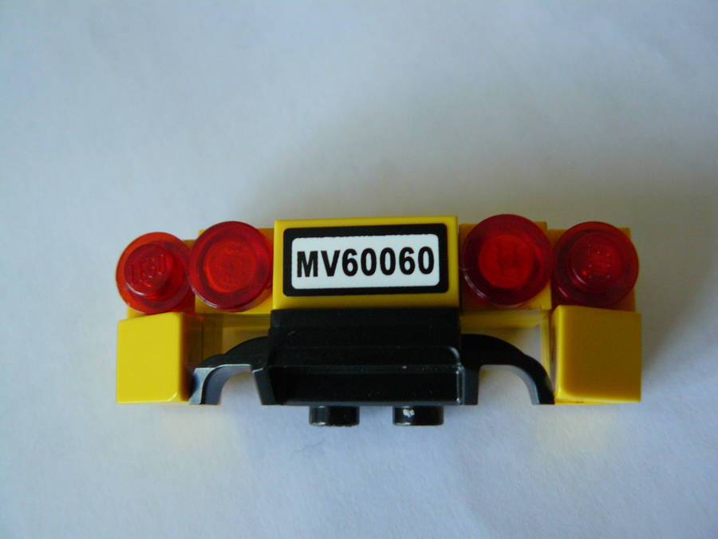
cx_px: 359
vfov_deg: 39.7
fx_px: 747
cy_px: 270
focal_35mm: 36
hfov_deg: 51.4
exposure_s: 1/5
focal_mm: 6
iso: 200
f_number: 2.8
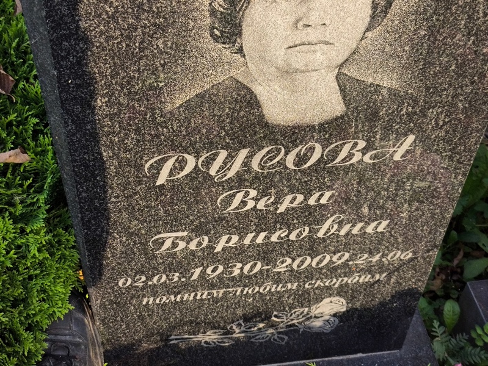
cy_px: 183
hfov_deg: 38.2
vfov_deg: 29.1
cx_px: 244
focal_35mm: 50
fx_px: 705
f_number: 1.7
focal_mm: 4.71
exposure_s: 1/235
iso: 50
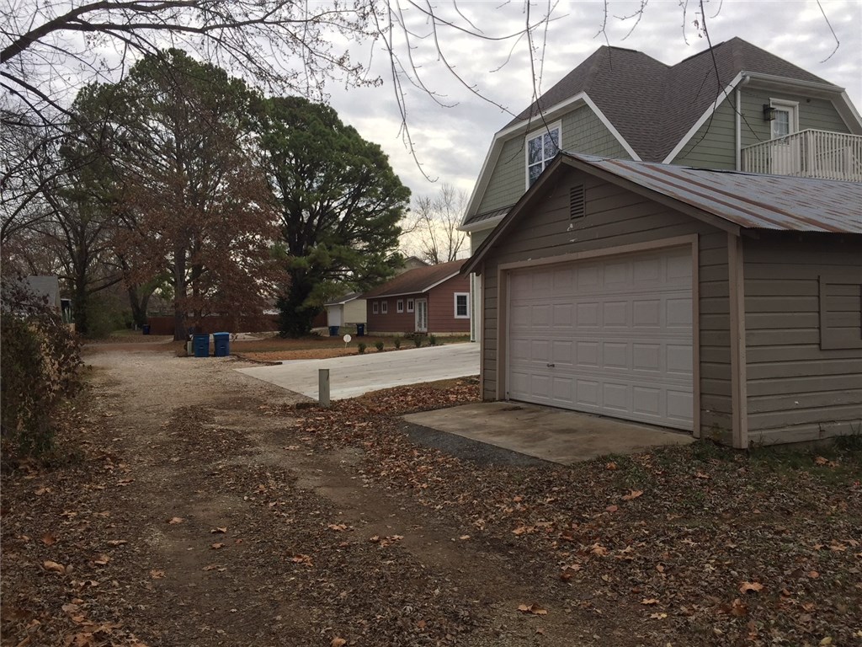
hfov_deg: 61.7
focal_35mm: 29
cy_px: 324
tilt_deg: +0.4
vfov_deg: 48.2
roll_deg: -0.5
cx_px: 431
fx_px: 722
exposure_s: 1/760
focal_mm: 4.15
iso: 32
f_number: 2.2
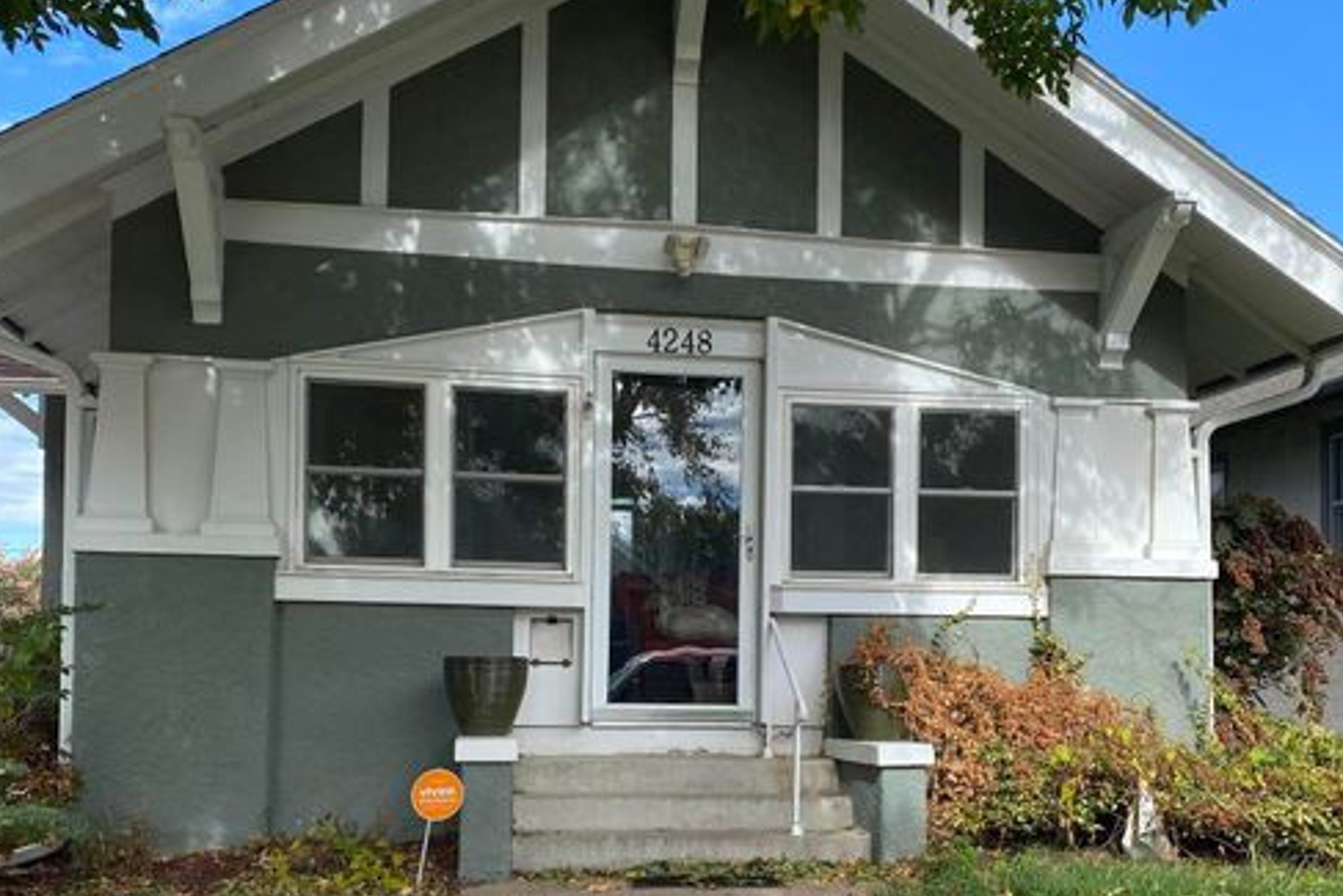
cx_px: 673
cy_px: 622
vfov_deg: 35.5
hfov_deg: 51.9
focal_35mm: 37
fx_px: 1381
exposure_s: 1/1025
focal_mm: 4.25
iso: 32
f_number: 1.8
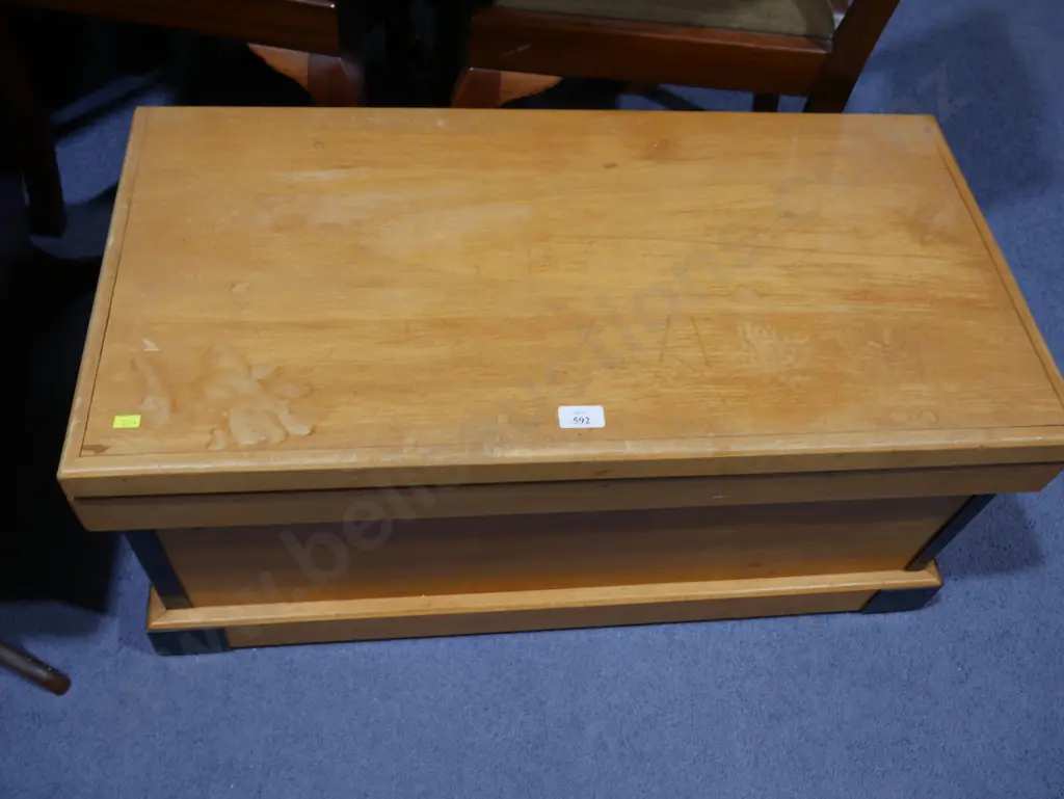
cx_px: 532
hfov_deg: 56.8
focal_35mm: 32
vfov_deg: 44.2
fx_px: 984
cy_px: 400
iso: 200
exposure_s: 1/60
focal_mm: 16
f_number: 3.6
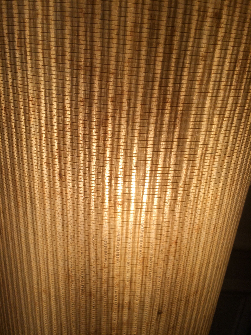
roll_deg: -5.0
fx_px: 280
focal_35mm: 29
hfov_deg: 48.2
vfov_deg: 61.7
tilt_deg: -23.3
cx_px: 126
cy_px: 168
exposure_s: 1/323
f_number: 2.2
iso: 32
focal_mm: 4.15
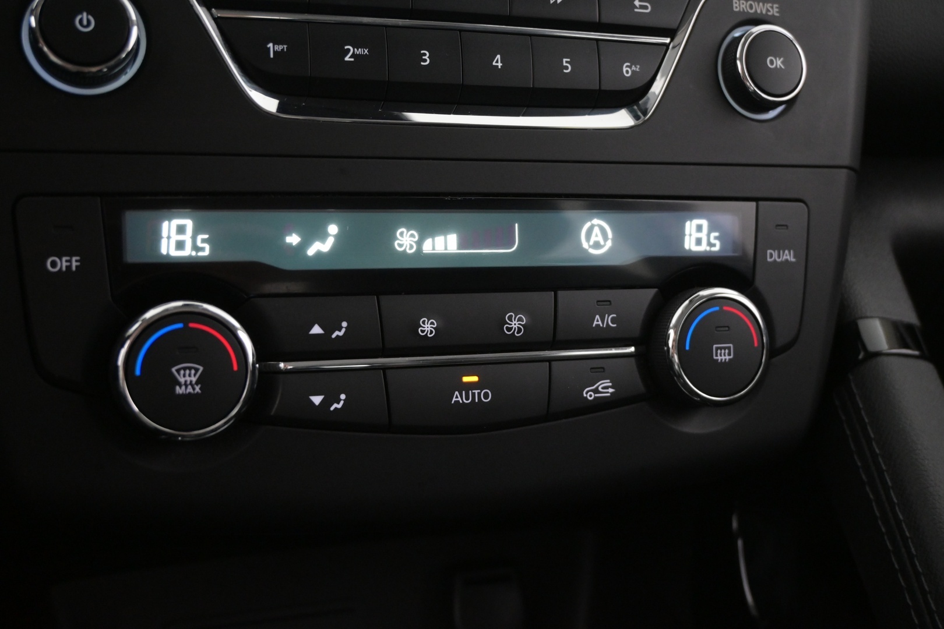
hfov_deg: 47.2
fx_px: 1082
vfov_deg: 32.4
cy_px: 314
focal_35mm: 41
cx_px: 472
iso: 2500
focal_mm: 27.5
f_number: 4.5
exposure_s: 1/40
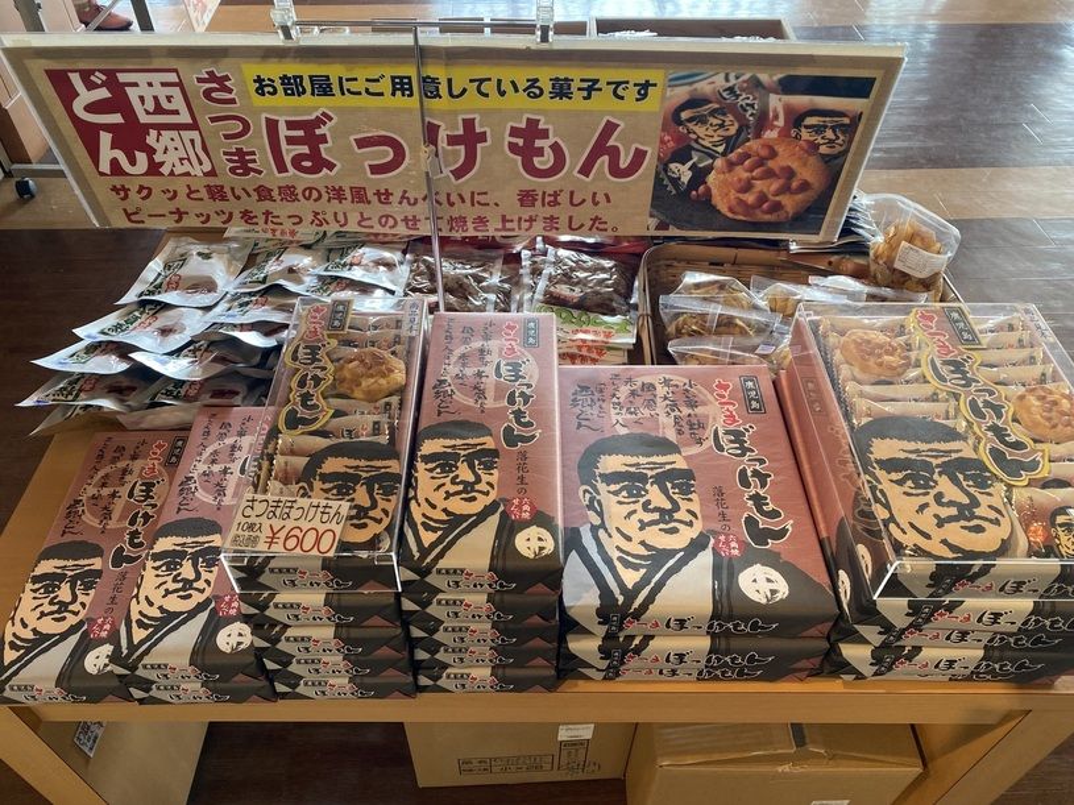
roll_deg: +1.0
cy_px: 402
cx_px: 537
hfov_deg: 67.3
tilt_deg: -44.8
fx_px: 807
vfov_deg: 53.1
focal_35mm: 26
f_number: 1.8
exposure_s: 1/120
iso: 125
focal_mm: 4.25
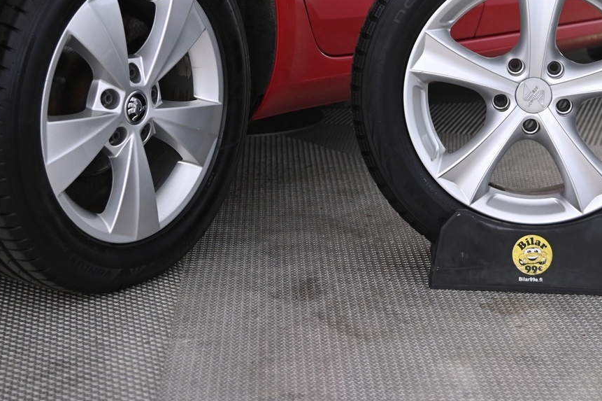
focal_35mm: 83
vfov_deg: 16.3
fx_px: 1387
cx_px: 311
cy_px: 51
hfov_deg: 24.5
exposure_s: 1/80
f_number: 4
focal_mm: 44
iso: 2000
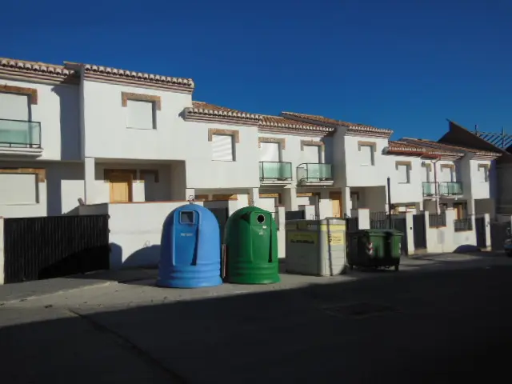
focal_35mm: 25
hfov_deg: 69.4
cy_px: 192
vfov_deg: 54.9
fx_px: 370
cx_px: 256
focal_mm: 4.5
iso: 125
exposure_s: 1/800
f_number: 7
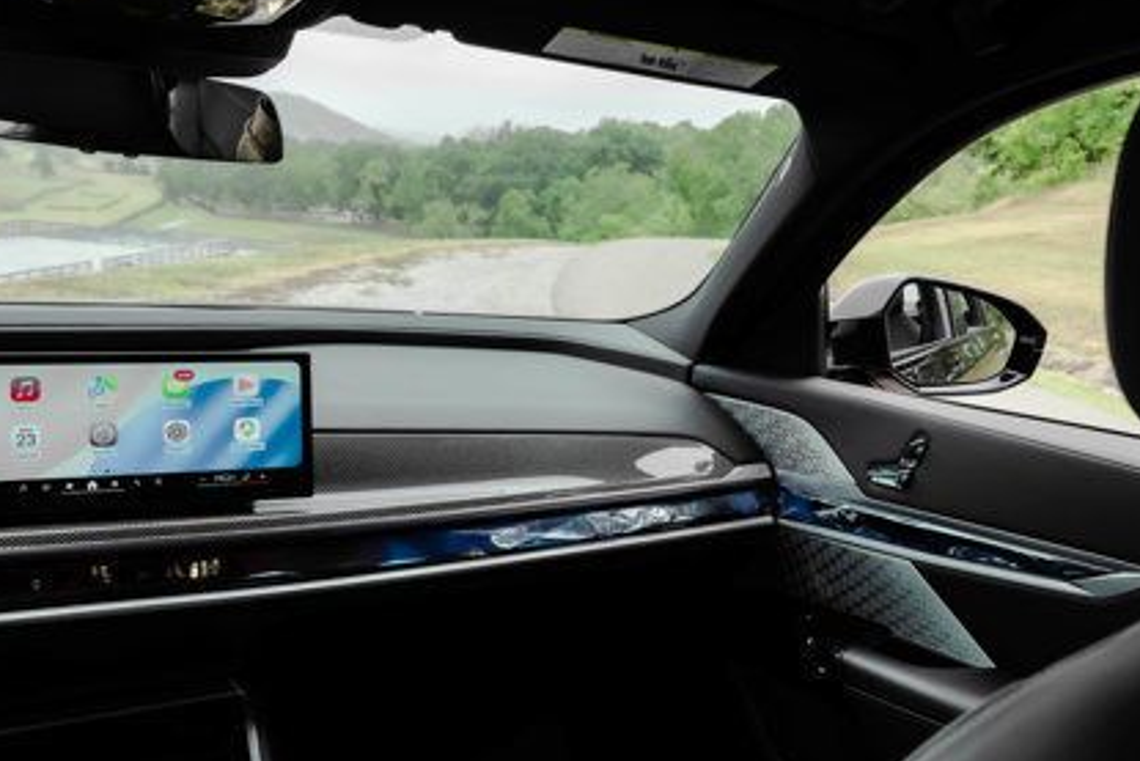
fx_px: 1172
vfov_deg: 36.0
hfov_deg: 50.7
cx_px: 777
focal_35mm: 37
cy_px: 367
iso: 640
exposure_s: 1/200
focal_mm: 24
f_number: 8
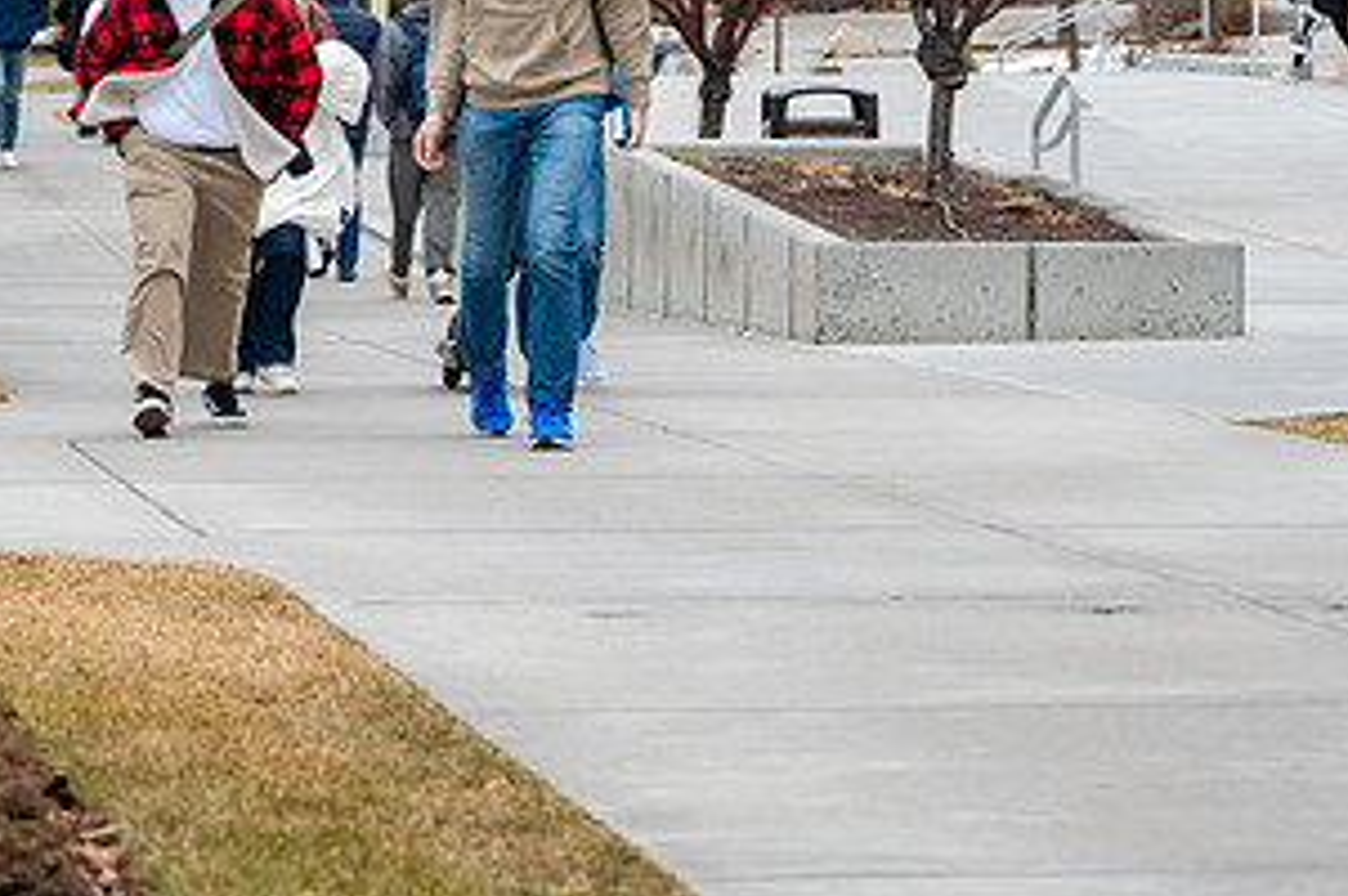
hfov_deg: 11.2
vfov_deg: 7.5
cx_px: 612
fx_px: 6845
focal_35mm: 183
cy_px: 183
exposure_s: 1/200
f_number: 4
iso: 125
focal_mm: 70
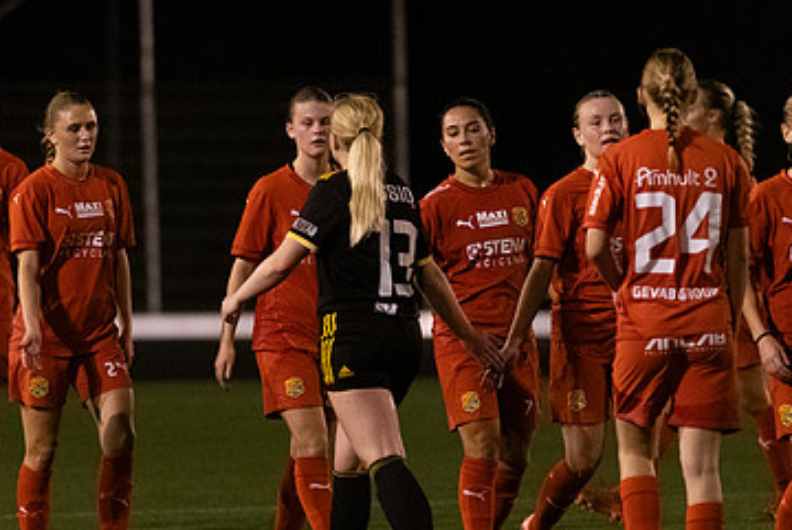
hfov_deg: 2.8
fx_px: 15947
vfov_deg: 1.9
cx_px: 416
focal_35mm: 724
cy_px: 342
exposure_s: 1/640
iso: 8000
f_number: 3.5
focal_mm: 300
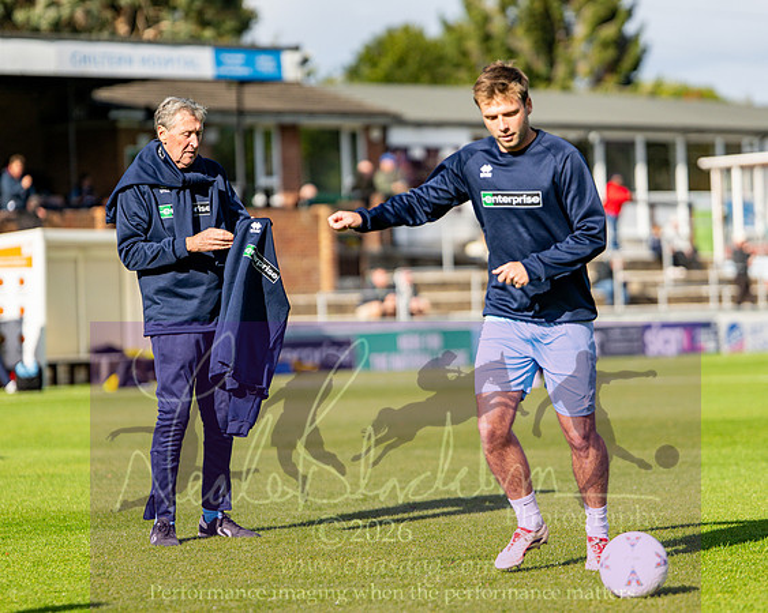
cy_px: 281
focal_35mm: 156
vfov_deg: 9.9
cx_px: 449
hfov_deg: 12.4
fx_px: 3537
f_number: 1.4
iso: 100
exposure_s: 1/8000
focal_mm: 85
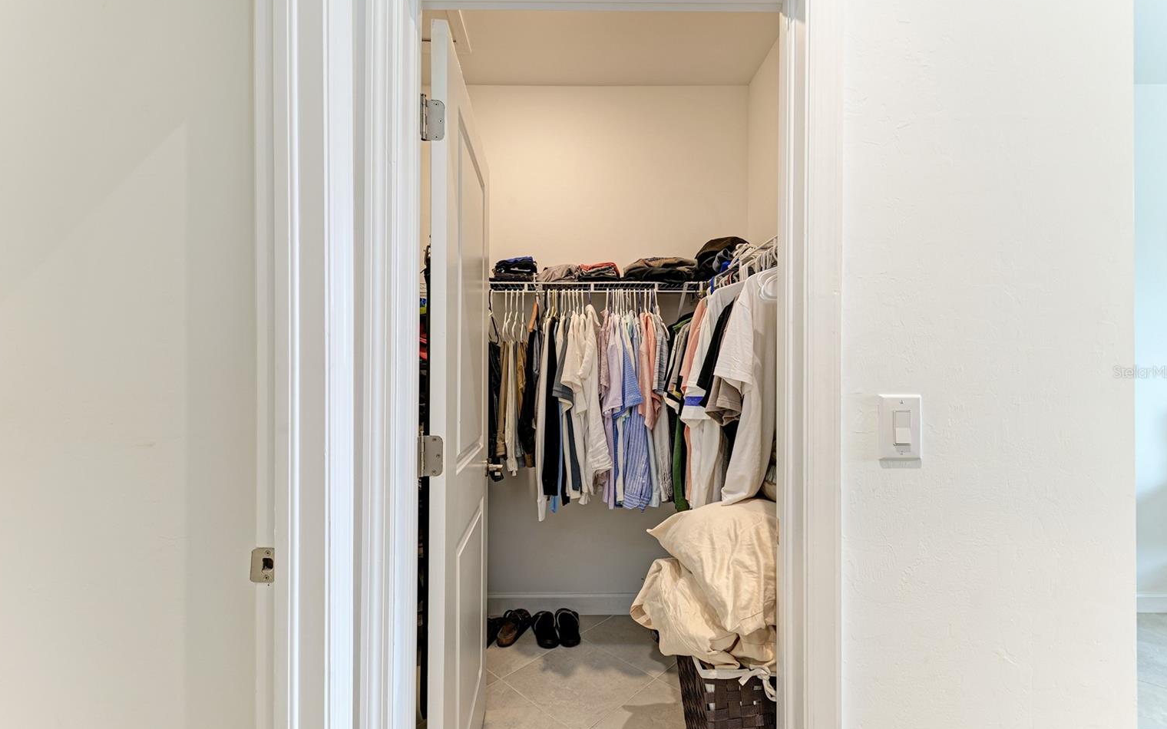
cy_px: 372
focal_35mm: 15
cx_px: 567
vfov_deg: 74.8
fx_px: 477
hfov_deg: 101.4
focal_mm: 14
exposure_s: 1/2
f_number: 9
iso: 200
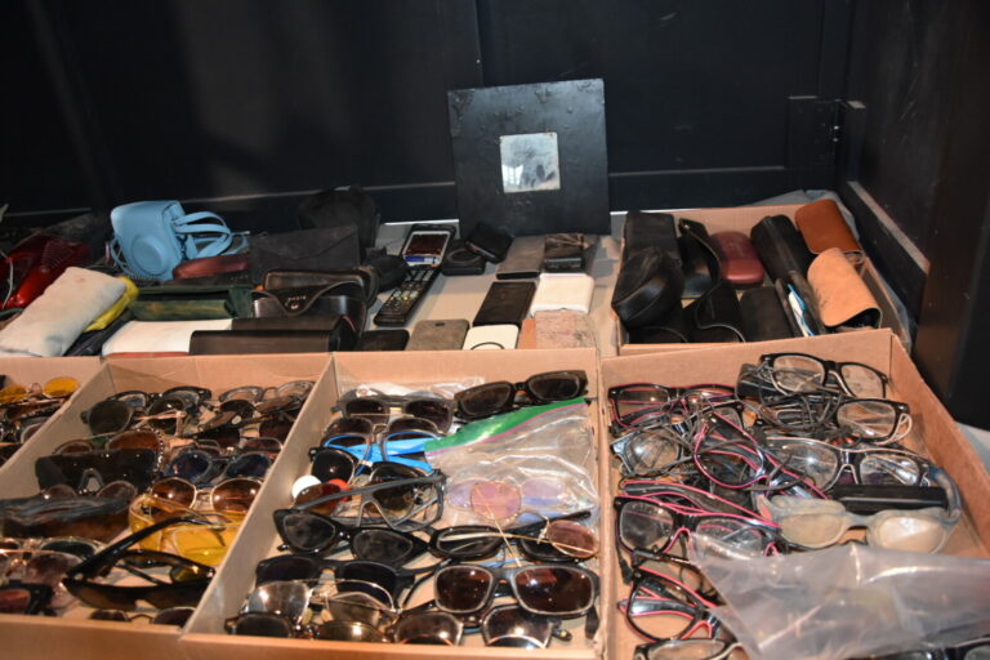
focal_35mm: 27
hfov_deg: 67.4
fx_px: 742
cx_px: 495
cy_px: 330
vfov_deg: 47.9
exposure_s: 1/60
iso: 1400
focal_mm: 18
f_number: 3.5
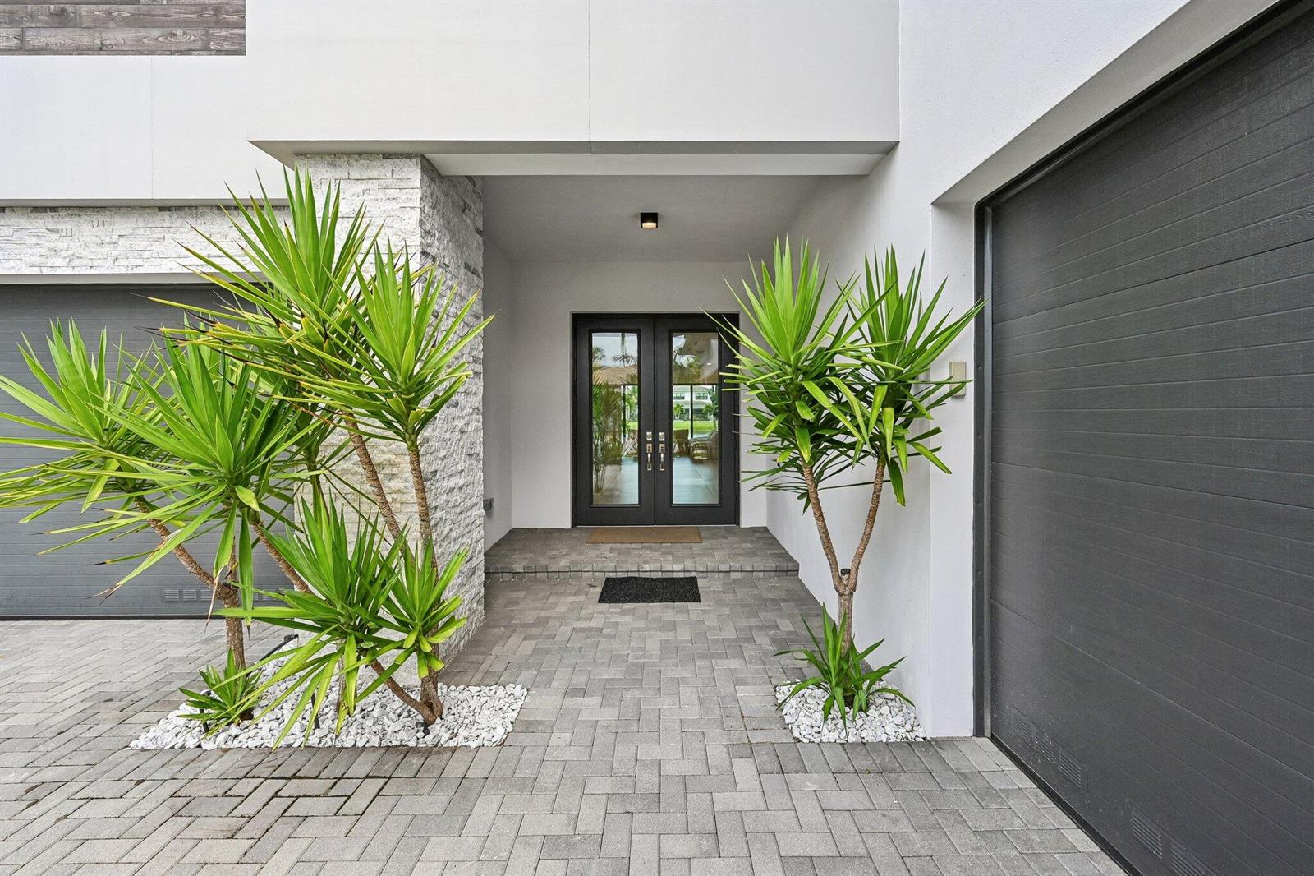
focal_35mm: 14
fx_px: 511
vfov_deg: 81.2
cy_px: 438
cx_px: 657
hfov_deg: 104.3
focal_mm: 14
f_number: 8
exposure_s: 1/250
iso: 640
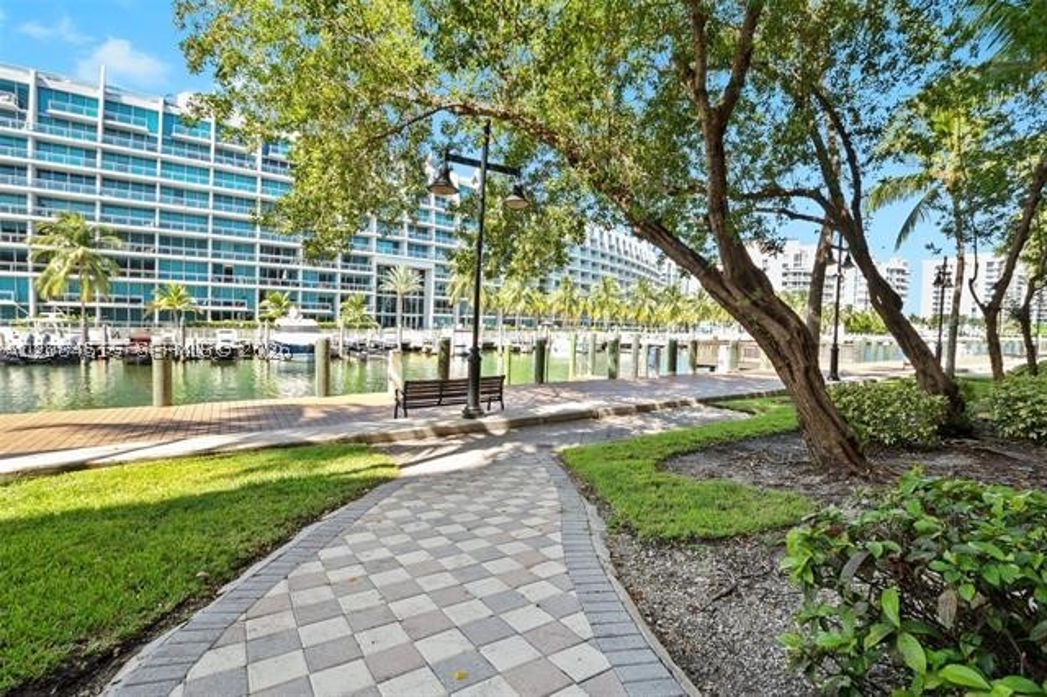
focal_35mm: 15
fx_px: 436
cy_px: 348
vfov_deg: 77.3
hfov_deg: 100.4
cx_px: 524
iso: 200
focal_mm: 10
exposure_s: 1/60
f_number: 8
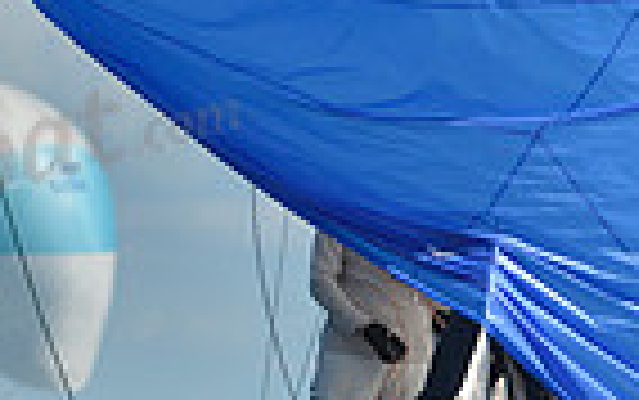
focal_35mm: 1169
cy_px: 348
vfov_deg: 1.1
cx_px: 477
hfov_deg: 1.8
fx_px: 20374
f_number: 6.3
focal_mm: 280
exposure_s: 1/1250
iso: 200
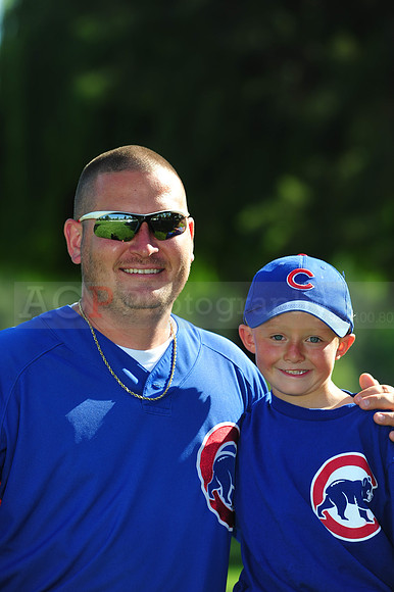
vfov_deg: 10.3
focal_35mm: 200
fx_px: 3287
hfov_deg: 6.9
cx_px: 197
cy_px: 296
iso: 200
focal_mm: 200
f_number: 5.6
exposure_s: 1/400
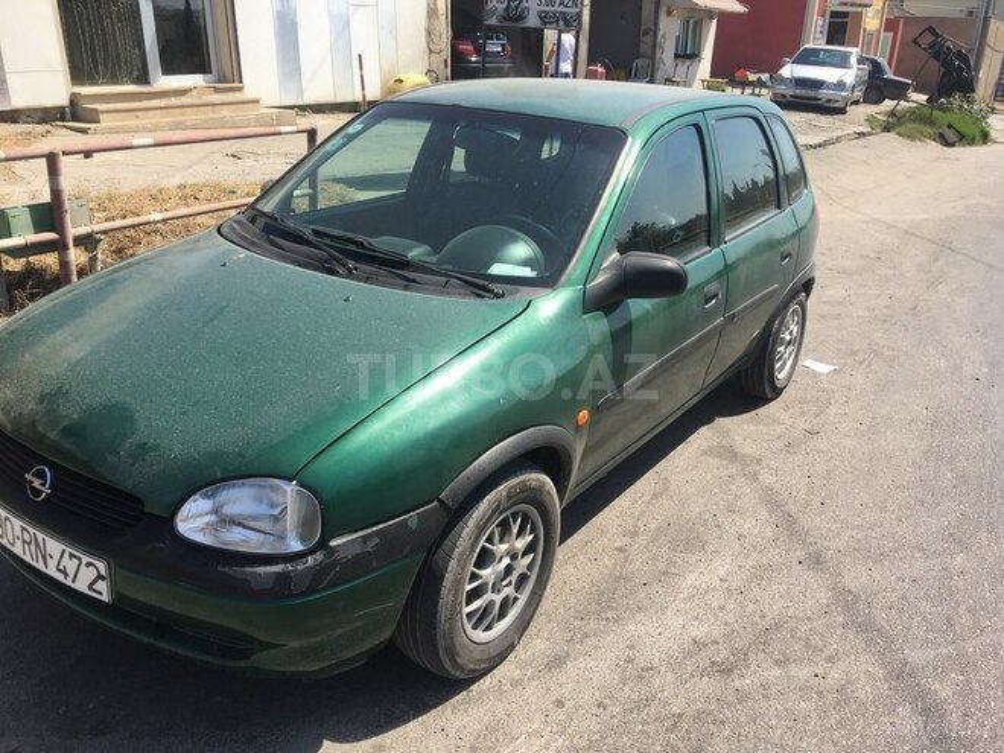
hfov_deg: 61.7
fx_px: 841
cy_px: 376
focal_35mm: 29
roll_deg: -0.9
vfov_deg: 48.2
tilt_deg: -20.5
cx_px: 502
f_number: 2.2
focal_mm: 4.15
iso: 25
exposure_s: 1/1099
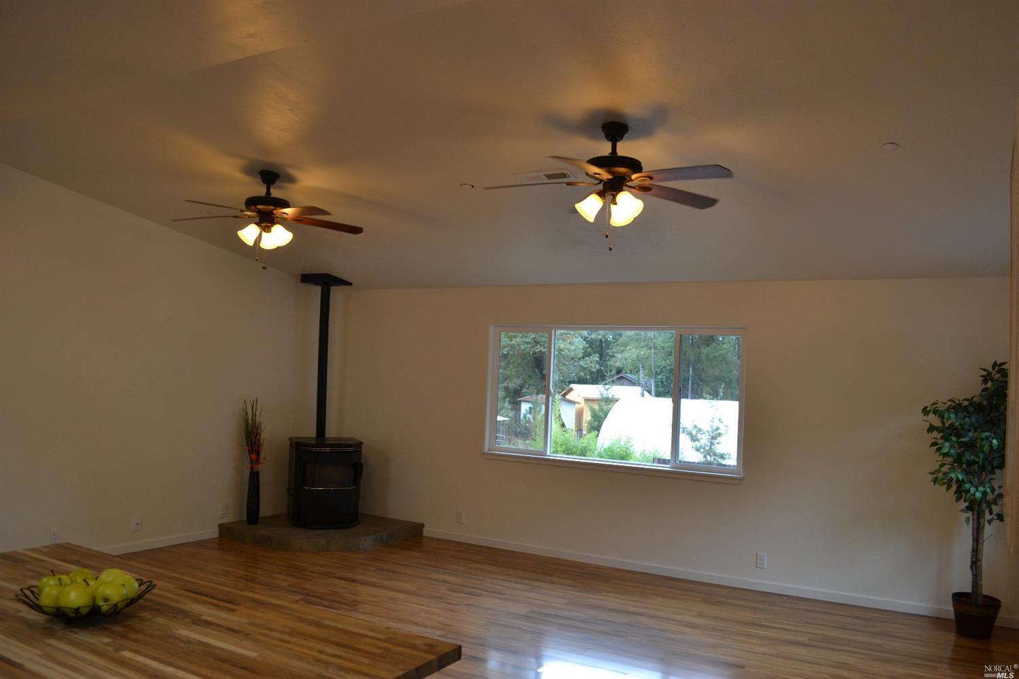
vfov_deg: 47.9
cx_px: 510
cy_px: 340
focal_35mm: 27
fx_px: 764
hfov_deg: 67.4
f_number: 4.5
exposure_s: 1/80
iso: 400
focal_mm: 18
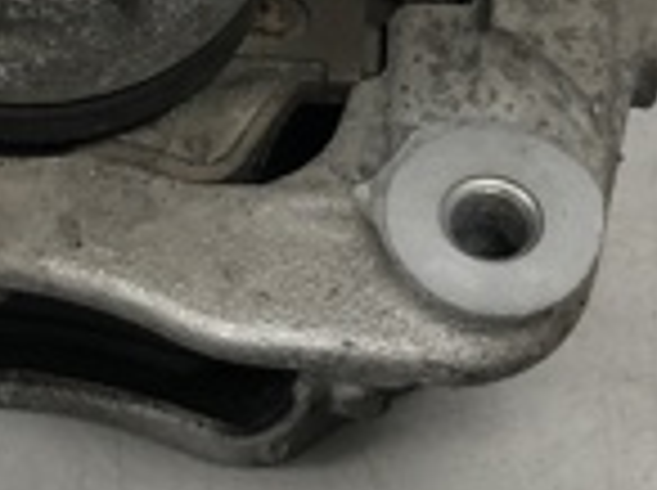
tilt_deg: -49.0
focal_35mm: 123
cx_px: 54
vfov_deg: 12.0
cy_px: 94
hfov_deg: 15.8
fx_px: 2331
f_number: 1.8
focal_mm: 4
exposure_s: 1/25
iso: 32
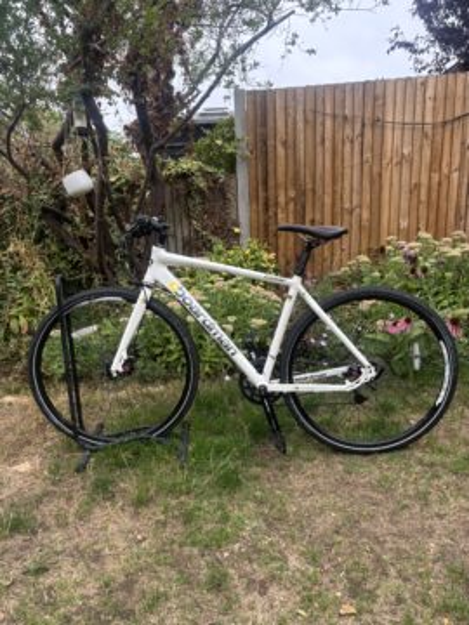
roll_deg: +1.3
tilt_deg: -10.0
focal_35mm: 26
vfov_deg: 67.3
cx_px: 234
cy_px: 312
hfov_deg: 53.1
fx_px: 470
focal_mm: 5.96
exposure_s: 1/498
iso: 50
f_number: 1.6
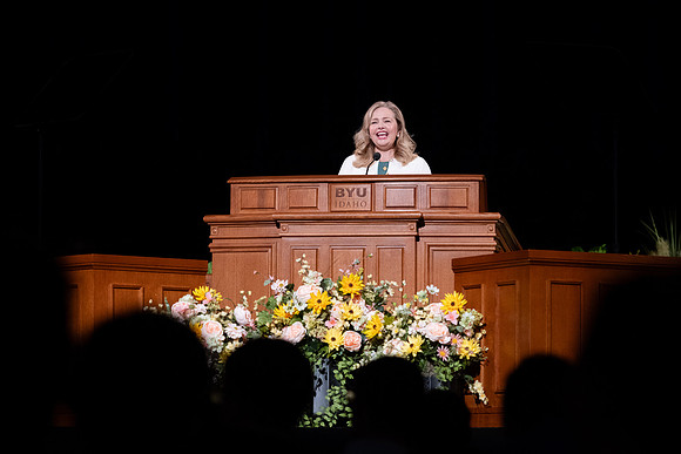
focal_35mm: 153
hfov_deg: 13.4
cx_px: 392
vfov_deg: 9.0
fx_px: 2887
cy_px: 265
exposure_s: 1/500
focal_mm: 112
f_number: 2.8
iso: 1250
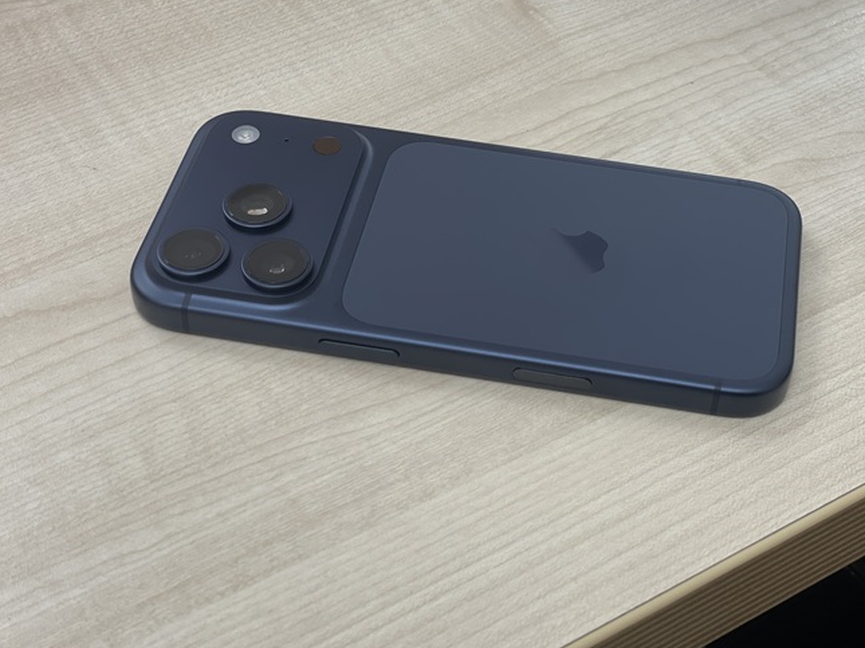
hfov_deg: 29.8
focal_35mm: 65
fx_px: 1623
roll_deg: -2.5
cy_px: 282
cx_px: 495
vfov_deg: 22.6
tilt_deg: -43.9
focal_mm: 6
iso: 40
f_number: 2
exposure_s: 1/100
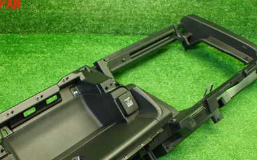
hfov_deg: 40.8
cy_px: 144
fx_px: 343
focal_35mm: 49
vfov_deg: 25.5
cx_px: 98
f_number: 2.3
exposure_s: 1/100
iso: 800
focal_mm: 5.4
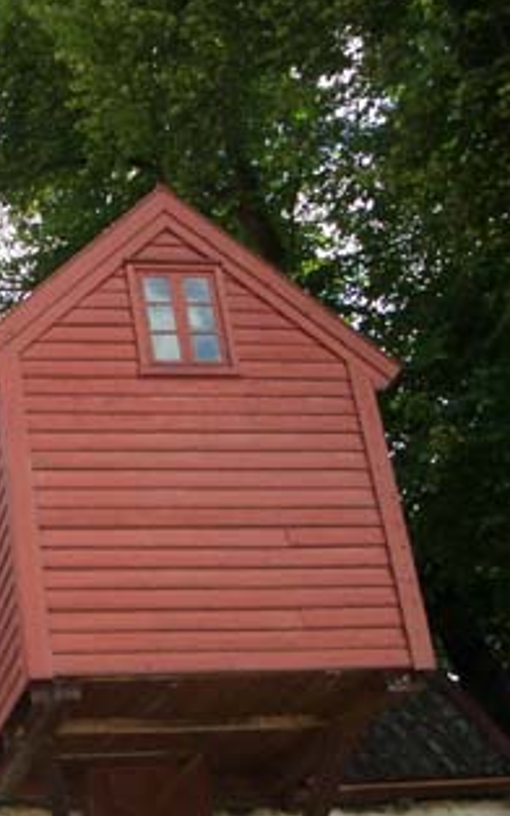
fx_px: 1447
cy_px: 479
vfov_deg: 31.5
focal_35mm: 65
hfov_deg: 19.3
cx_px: -23
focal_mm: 5.8
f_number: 4.3
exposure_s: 1/320
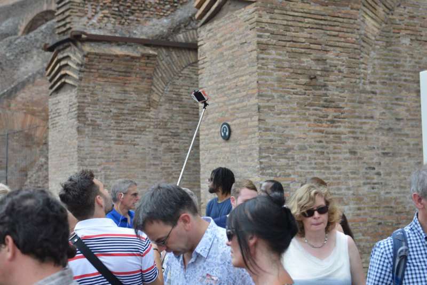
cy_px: 142
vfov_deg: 23.4
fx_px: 688
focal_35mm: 58
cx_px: 214
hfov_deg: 34.5
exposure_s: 1/100
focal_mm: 58
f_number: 5
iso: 125
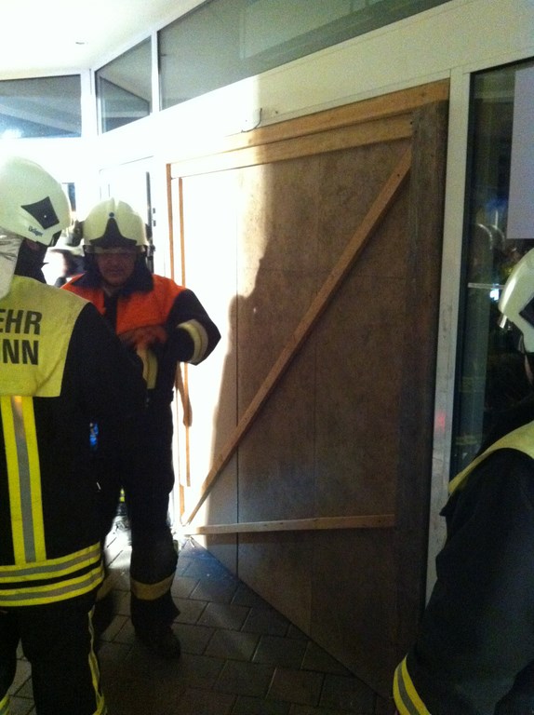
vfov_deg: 52.7
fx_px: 722
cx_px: 267
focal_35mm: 35
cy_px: 358
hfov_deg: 40.6
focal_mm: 3.85
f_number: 2.8
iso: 1000
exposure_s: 1/15
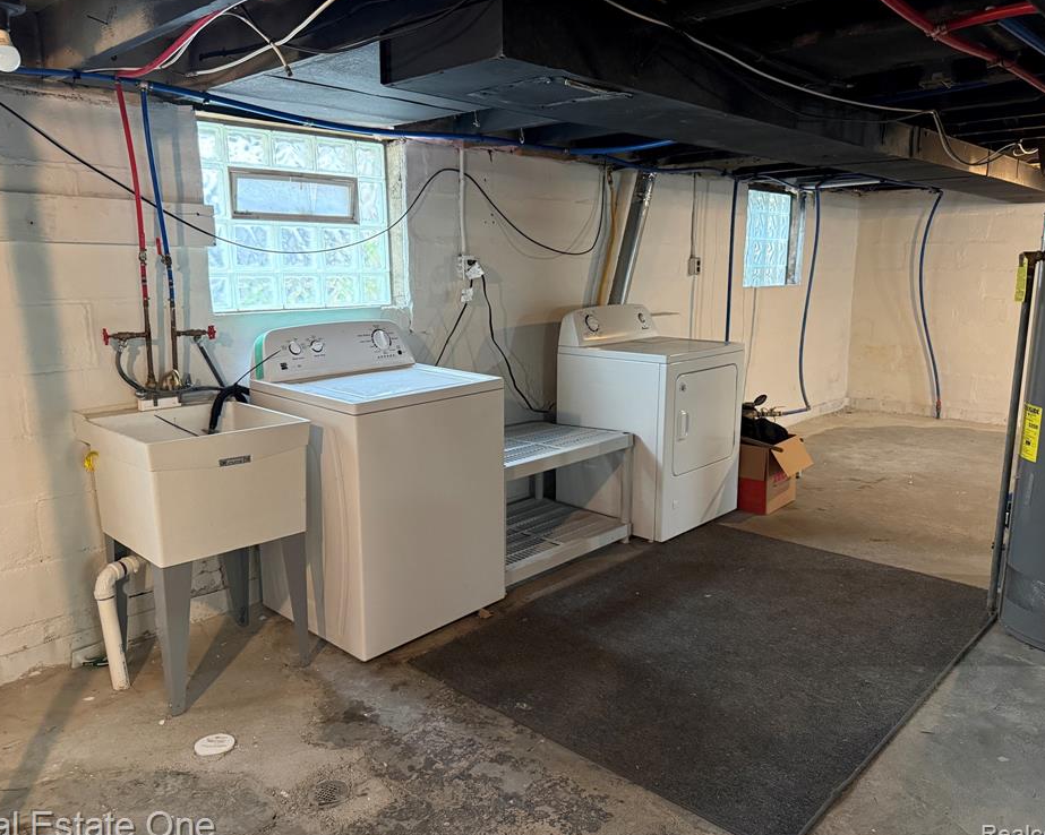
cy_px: 418
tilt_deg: -10.0
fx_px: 804
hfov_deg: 66.0
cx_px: 516
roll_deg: +0.5
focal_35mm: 26
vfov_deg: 54.9
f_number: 1.78
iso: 500
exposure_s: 1/60
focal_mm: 6.76
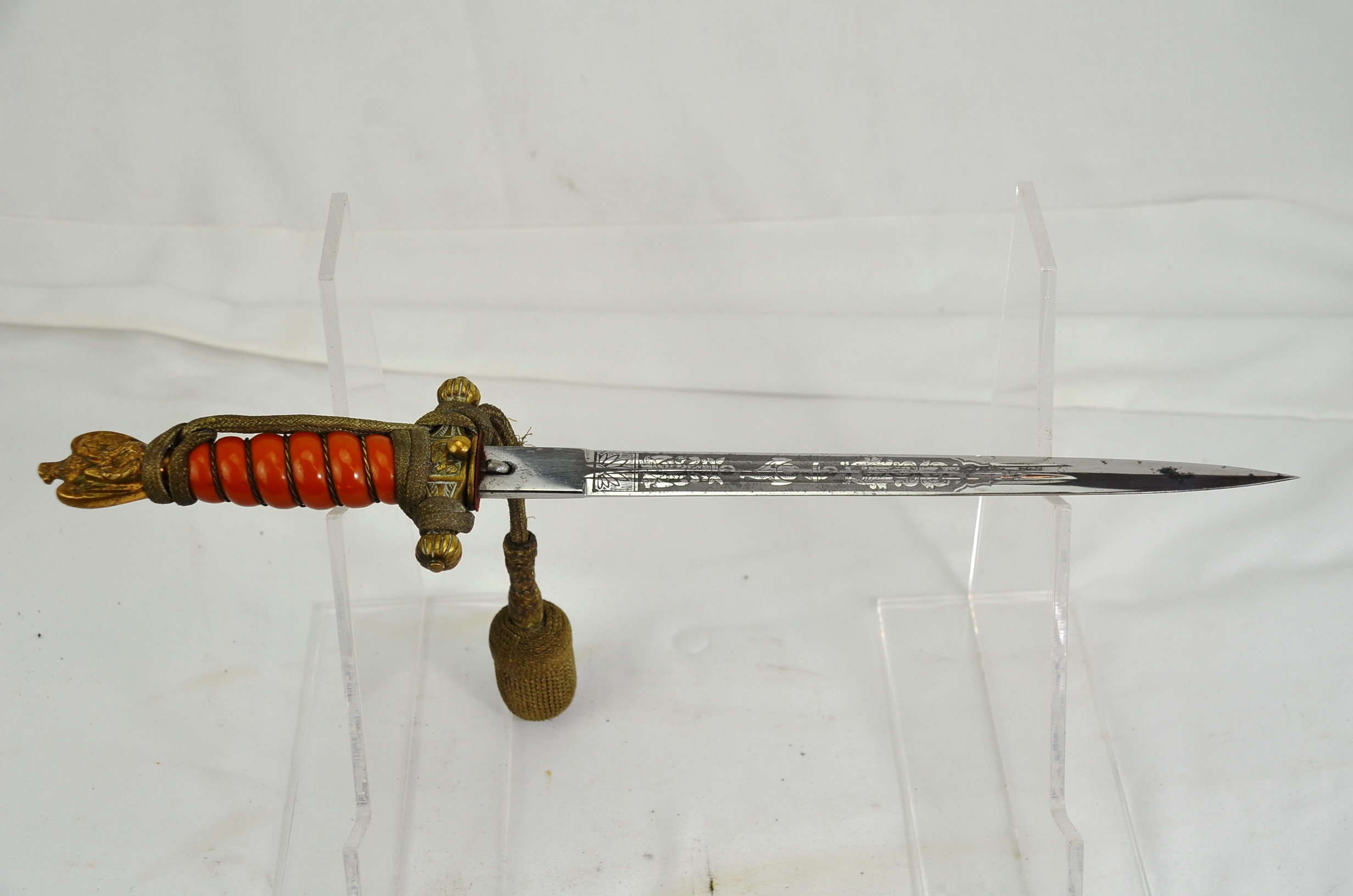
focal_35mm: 52
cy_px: 448
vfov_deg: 25.6
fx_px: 1969
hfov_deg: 37.9
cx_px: 676
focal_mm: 35
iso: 200
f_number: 6.3
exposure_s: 1/160
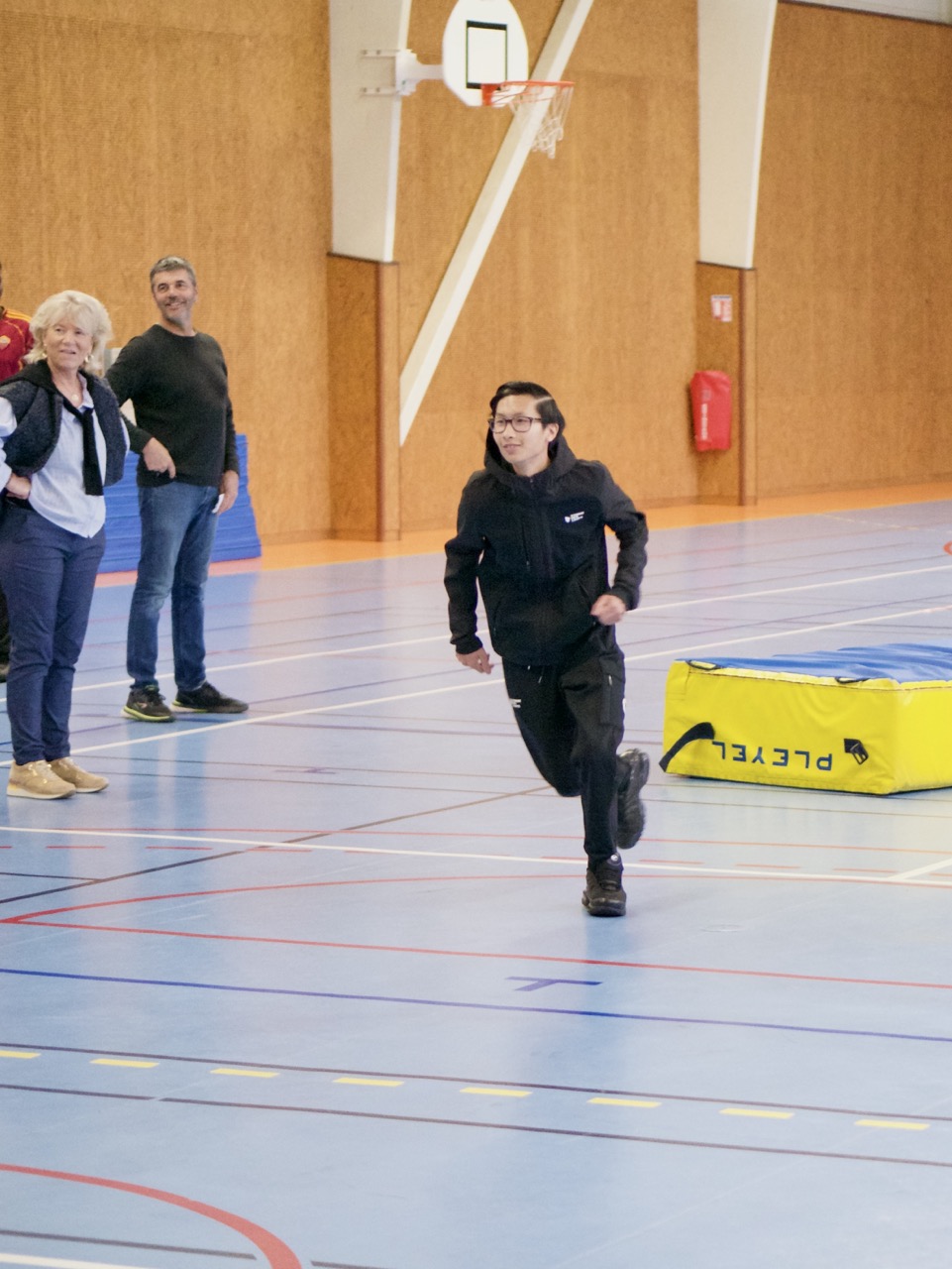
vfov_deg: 22.7
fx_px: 3151
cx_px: 476
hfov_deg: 17.2
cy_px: 634
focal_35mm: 86
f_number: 1.8
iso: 3200
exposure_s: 1/250
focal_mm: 43
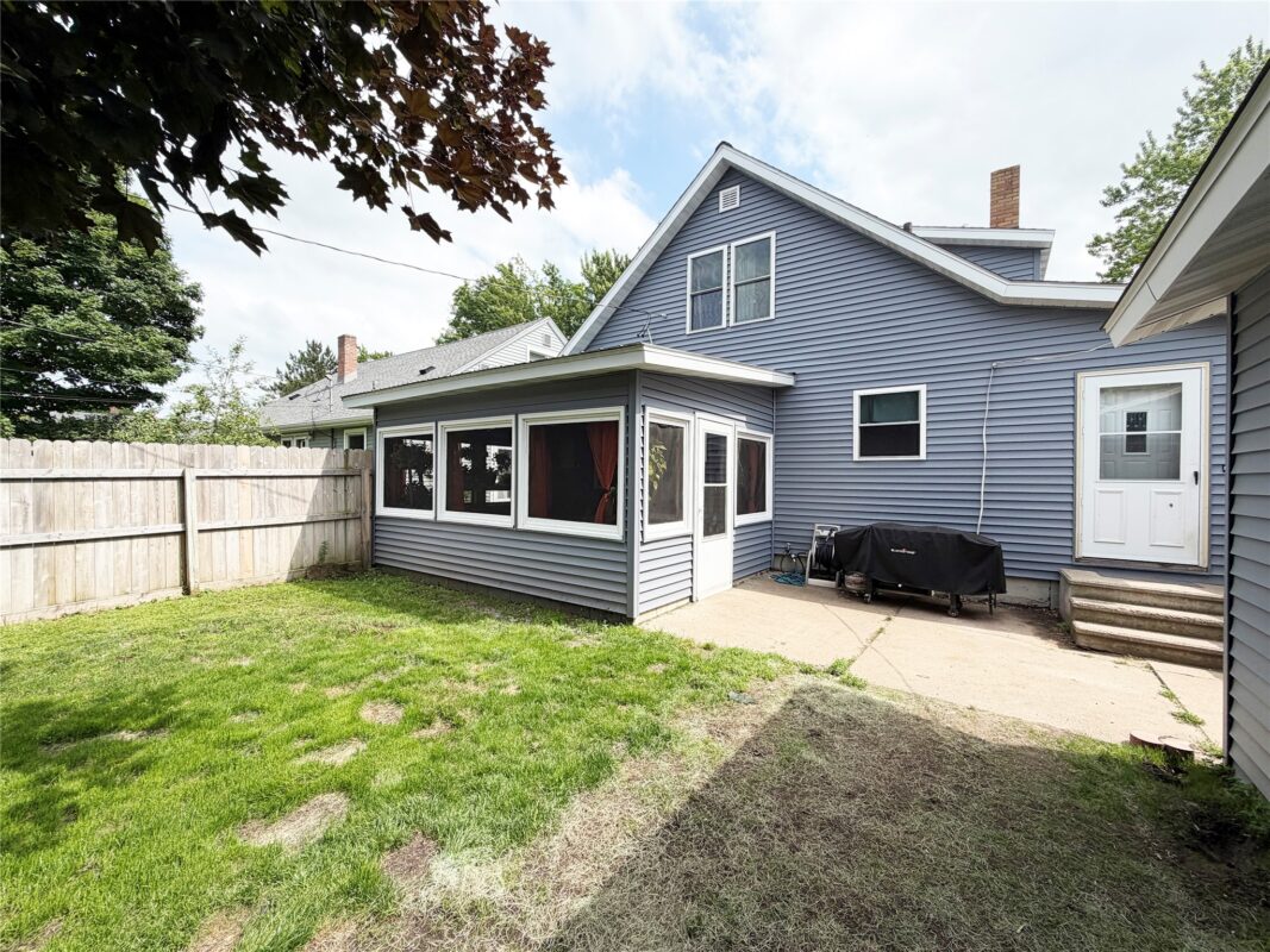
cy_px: 476
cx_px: 635
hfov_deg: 102.1
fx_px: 514
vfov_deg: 85.7
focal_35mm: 14
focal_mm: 2.22
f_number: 2.2
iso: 32
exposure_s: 1/770
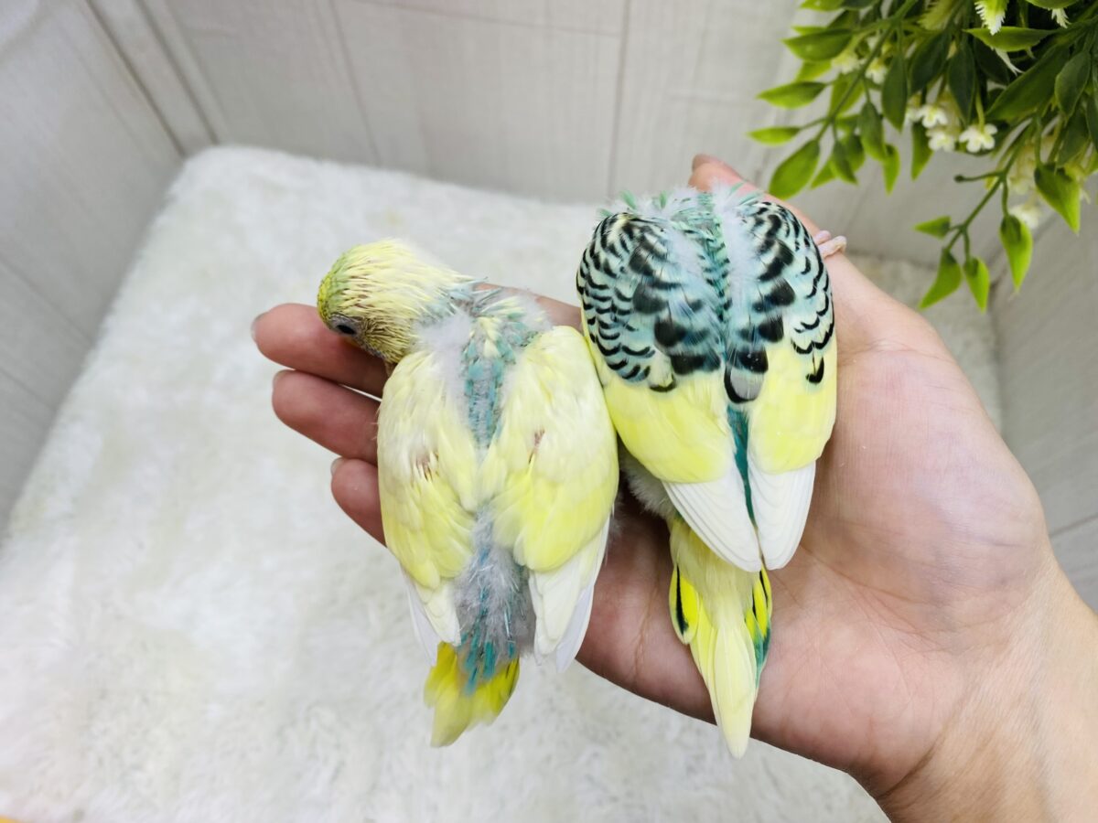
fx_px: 793
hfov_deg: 69.4
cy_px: 412
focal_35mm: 25
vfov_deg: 54.9
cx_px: 549
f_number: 1.8
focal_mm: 4.25
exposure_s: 1/100
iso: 64
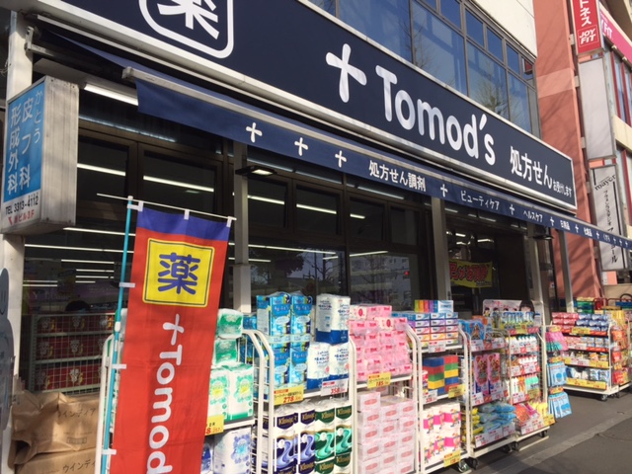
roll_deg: +1.7
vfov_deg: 48.2
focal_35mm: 29
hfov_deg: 61.7
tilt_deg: +9.3
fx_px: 529
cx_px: 316
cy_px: 237
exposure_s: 1/1522
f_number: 2.2
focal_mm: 4.15
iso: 32
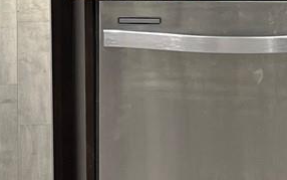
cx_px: 55
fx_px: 1205
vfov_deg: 7.9
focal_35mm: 154
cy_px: -261
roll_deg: +0.6
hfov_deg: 13.5
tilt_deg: -2.7
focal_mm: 5.1
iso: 100
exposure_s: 1/60
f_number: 1.6
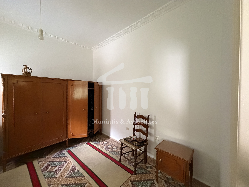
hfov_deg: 102.1
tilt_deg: -1.0
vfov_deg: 85.7
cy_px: 94
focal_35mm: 14
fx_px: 101
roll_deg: -0.2
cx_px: 124
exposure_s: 1/60
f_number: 2.2
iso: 1000
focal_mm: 2.22
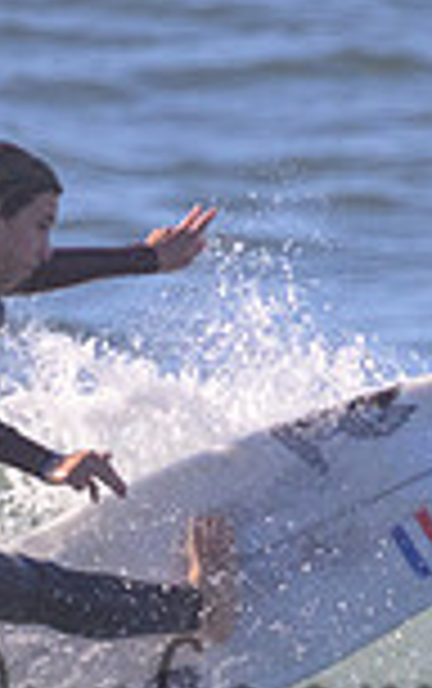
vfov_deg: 0.7
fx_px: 58063
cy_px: 668
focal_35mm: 3091
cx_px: 135
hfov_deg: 0.4
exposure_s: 1/2000
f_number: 11
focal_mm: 800
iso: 2200
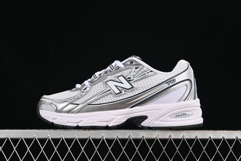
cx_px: 120
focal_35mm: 75
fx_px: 502
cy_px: 80
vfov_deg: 18.2
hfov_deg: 27.0
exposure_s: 1/60
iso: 160
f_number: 8
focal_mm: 50
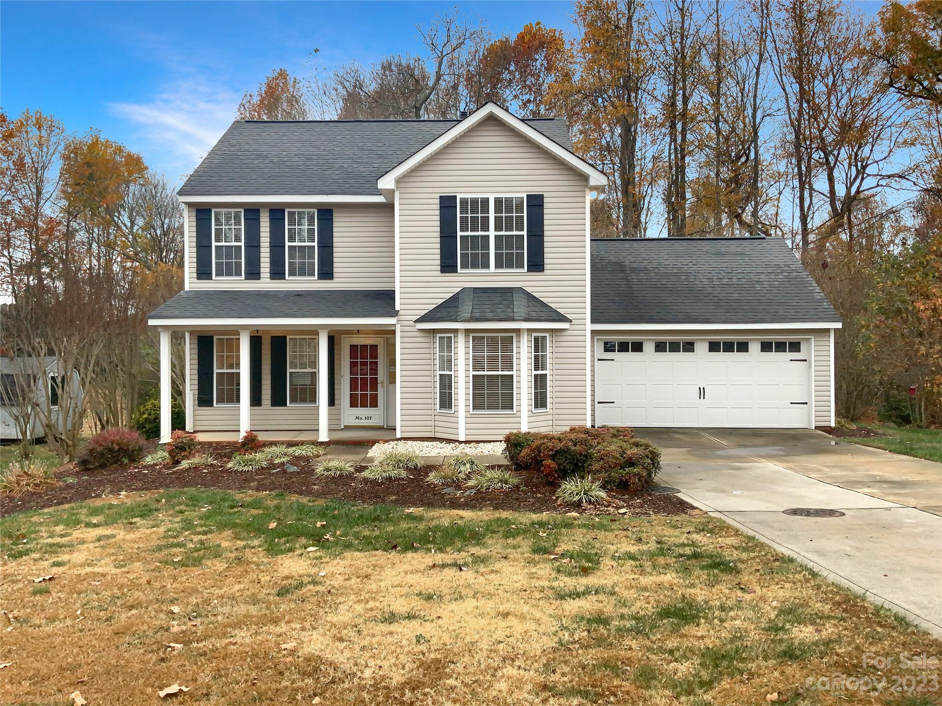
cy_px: 353
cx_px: 471
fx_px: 789
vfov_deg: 48.2
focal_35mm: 29
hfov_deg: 61.7
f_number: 1.8
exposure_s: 1/122
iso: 32
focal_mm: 3
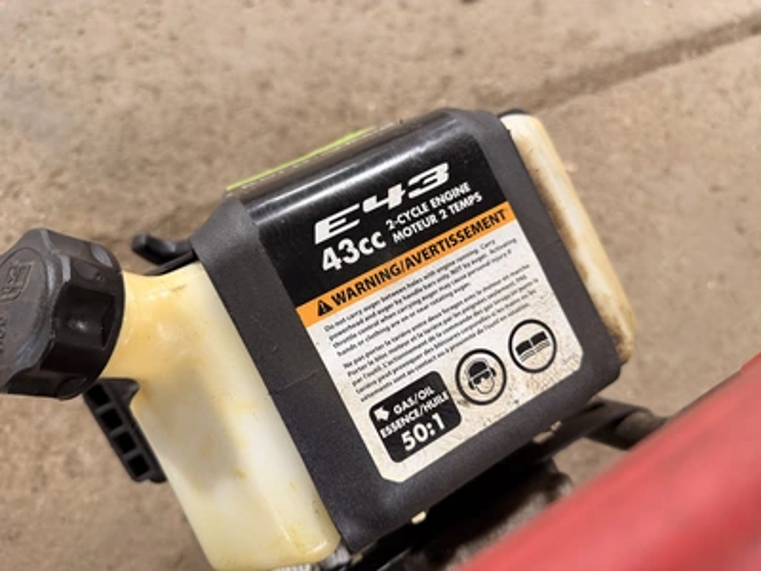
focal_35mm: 24
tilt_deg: -69.1
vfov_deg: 56.8
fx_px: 528
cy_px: 286
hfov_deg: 71.6
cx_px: 380
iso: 160
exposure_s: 1/60
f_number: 1.78
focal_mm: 6.76
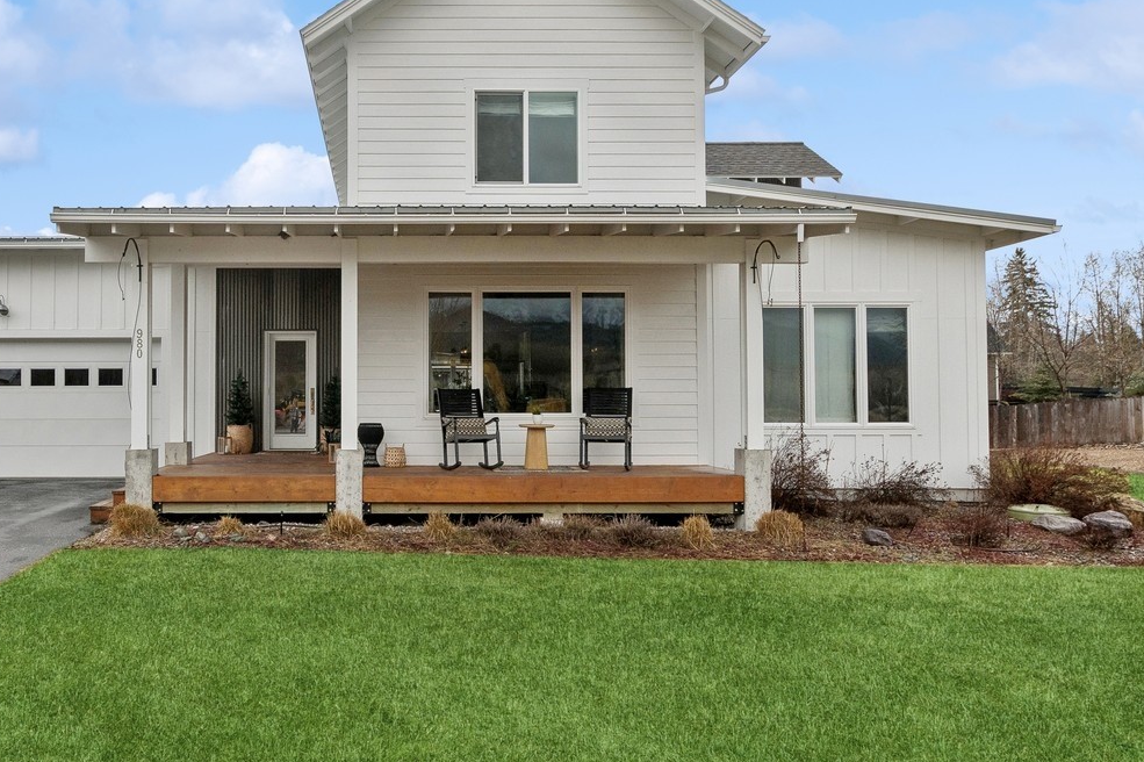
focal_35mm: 26
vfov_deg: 49.5
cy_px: 373
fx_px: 826
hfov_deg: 68.3
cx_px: 429
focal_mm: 11
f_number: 6.3
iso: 200
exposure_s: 1/1600
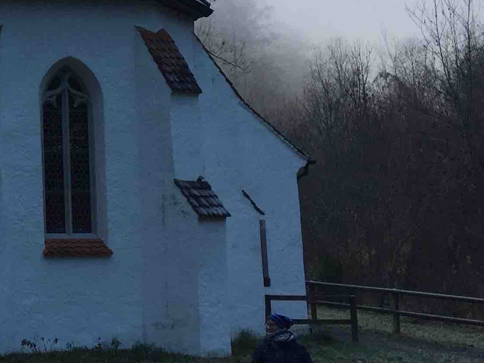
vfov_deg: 16.8
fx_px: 1188
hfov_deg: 21.2
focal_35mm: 85
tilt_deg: +9.2
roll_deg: +0.2
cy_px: -40
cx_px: -113
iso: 32
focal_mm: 4.15
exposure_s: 1/252
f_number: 2.2
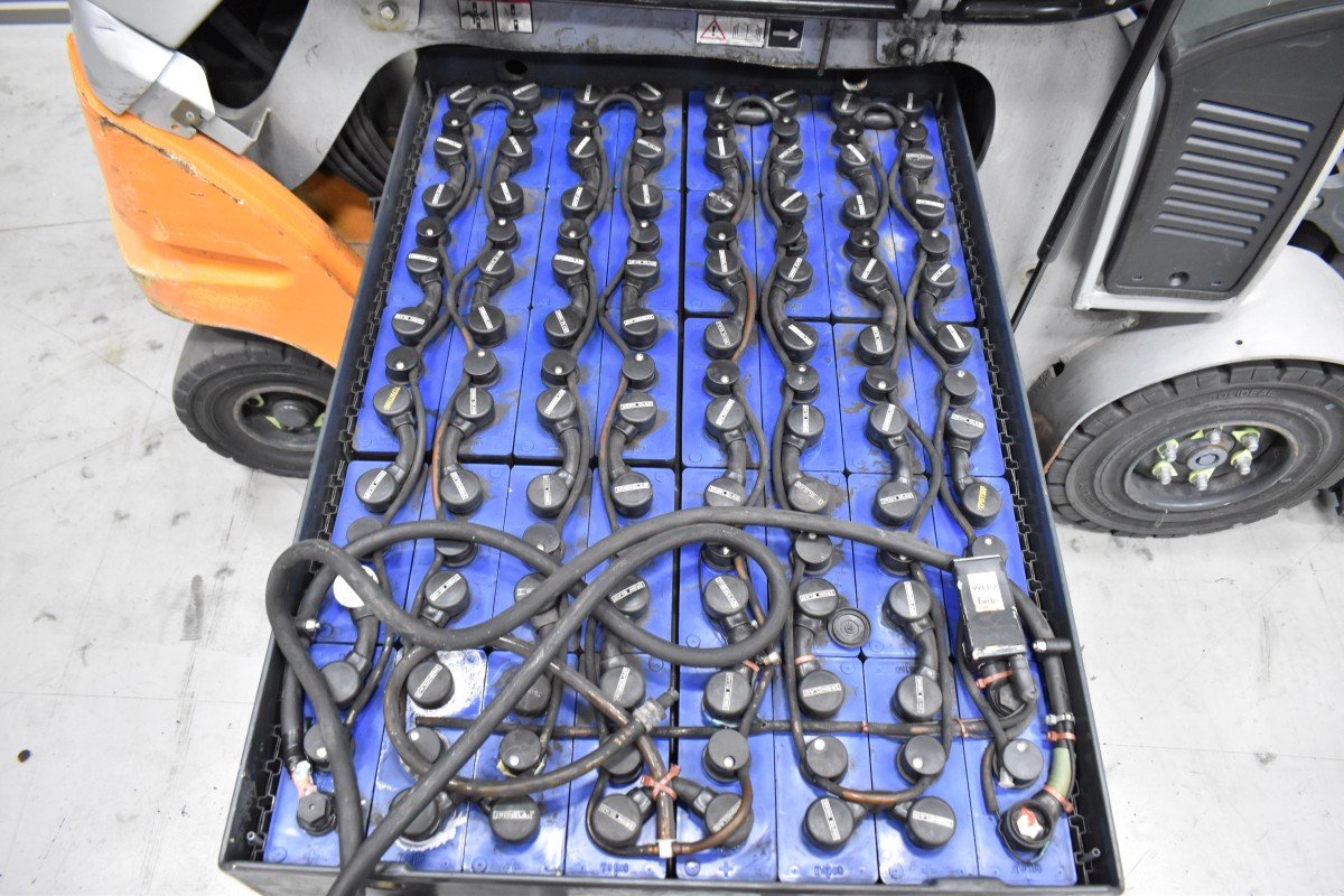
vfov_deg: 47.9
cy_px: 448
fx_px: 1008
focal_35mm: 27
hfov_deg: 67.4
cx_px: 672
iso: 1600
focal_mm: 18
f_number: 4.5
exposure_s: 1/25
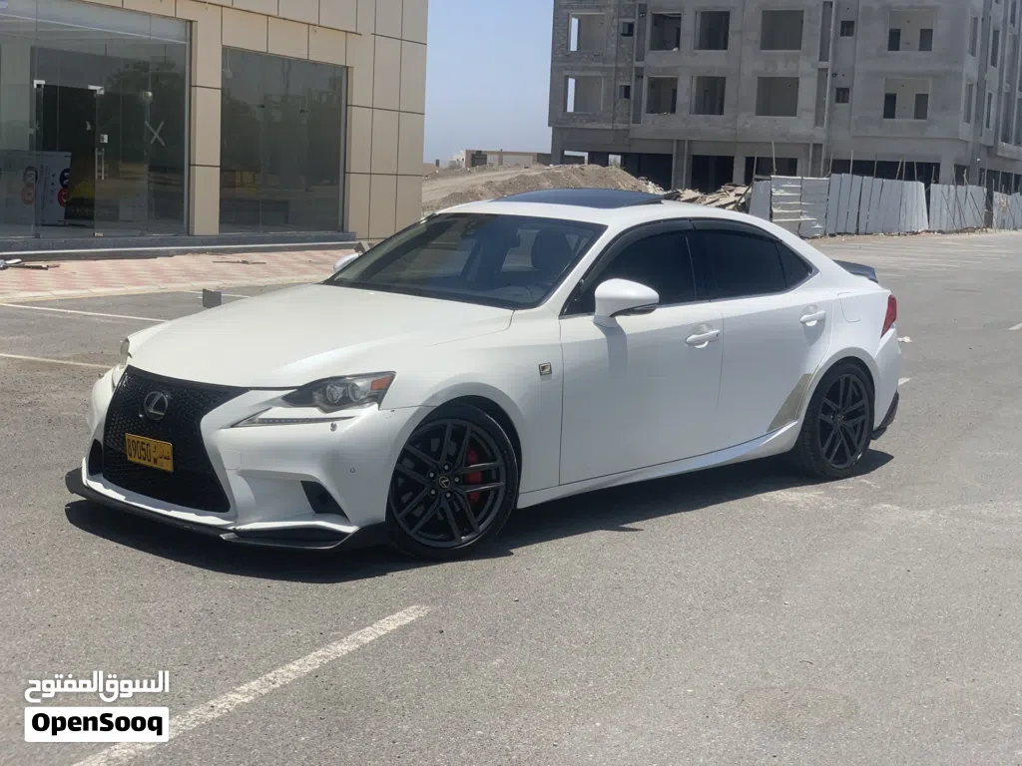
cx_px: 511
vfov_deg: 28.0
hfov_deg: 36.8
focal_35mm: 52
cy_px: 383
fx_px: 1535
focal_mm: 6
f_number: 2.4
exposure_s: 1/1845
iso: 16
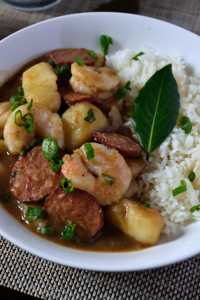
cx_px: 100
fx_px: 475
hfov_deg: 23.8
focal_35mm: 57
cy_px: 150
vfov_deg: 35.1
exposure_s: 1/60
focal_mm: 38
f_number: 5.6
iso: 1400
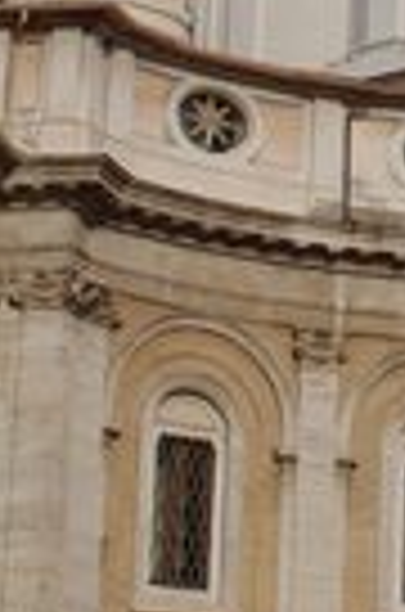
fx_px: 3151
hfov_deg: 7.2
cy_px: -297
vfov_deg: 10.7
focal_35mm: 186
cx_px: 706
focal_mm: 35
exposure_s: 1/2000
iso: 160
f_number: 3.5
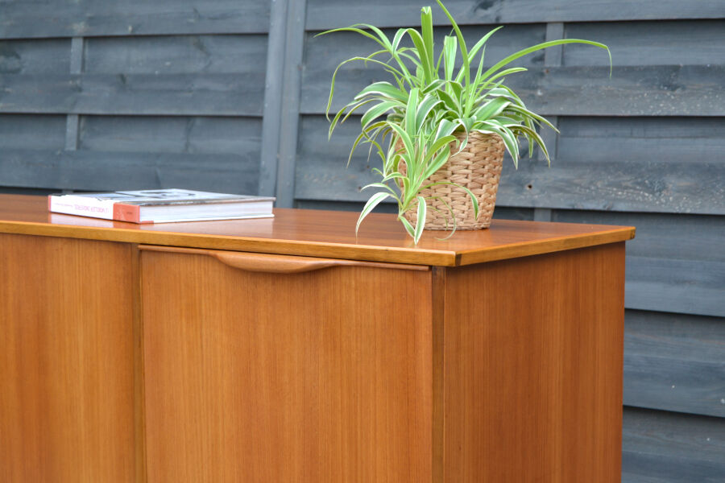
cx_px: 362
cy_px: 242
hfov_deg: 29.9
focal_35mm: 68
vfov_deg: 20.2
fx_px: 1359
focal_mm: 45
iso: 280
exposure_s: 1/125
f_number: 5.3
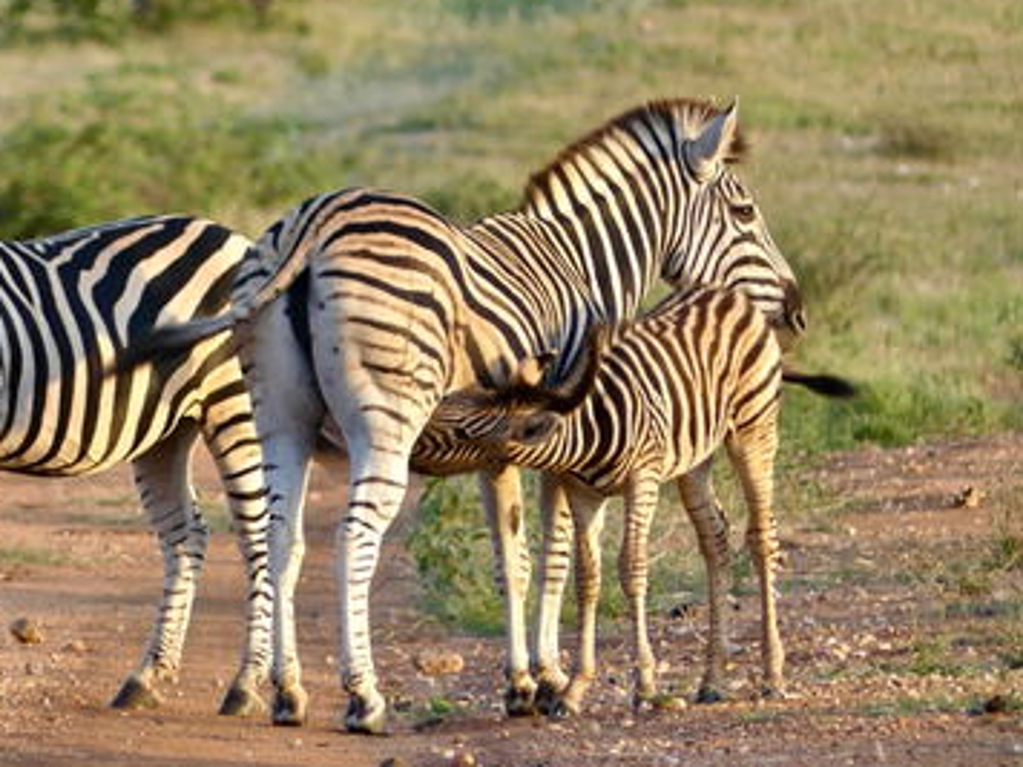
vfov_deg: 1.6
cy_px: 238
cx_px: 279
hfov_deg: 2.1
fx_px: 27868
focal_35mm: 943
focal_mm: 108
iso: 100
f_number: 2.8
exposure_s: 1/250
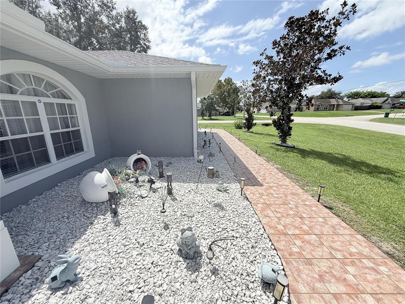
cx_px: 202
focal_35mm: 14
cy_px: 152
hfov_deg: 102.1
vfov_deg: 85.7
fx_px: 164
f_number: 2.2
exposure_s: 1/3460
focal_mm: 2.22
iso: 50
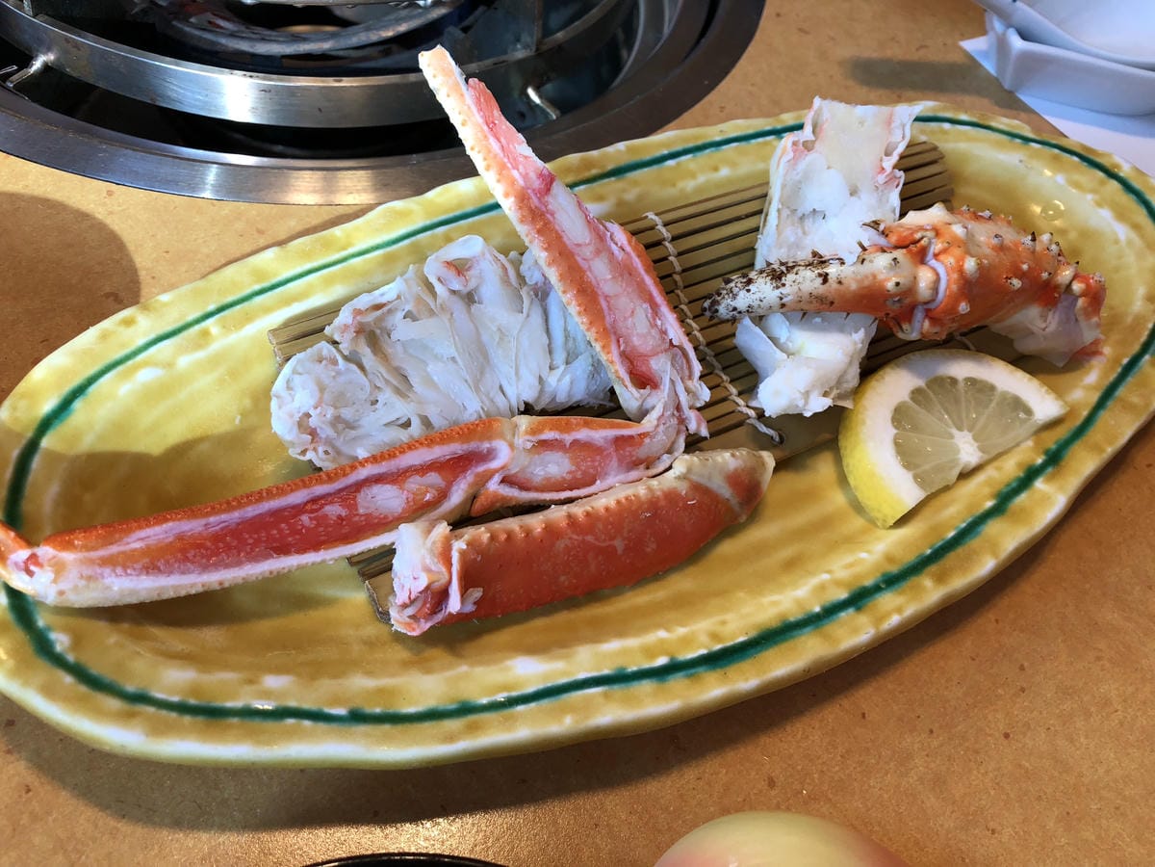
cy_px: 434
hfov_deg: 61.7
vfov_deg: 48.2
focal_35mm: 29
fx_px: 968
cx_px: 578
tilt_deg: -54.7
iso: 64
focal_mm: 3.99
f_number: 1.8
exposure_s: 1/122
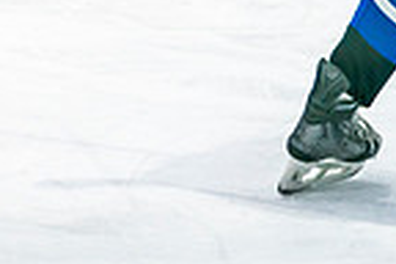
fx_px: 4675
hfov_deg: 4.8
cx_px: -154
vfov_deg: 3.2
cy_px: -425
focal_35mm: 425
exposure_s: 1/640
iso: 400
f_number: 2.8
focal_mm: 80
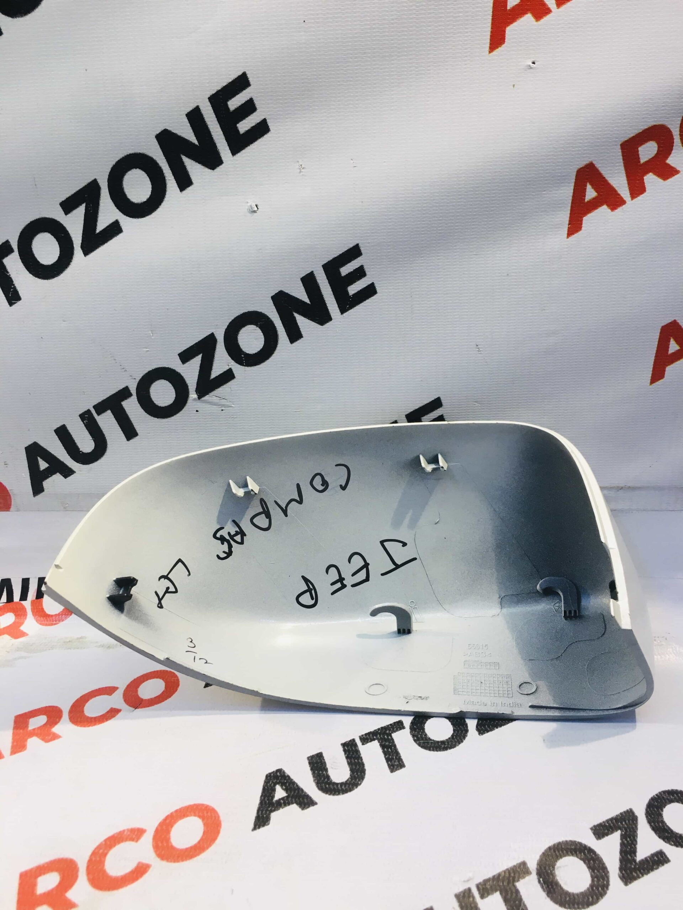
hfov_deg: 48.2
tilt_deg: -23.3
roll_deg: +1.3
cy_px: 455
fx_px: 763
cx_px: 342
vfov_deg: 61.7
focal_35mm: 29
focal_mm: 4.15
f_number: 2.2
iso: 32
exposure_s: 1/33
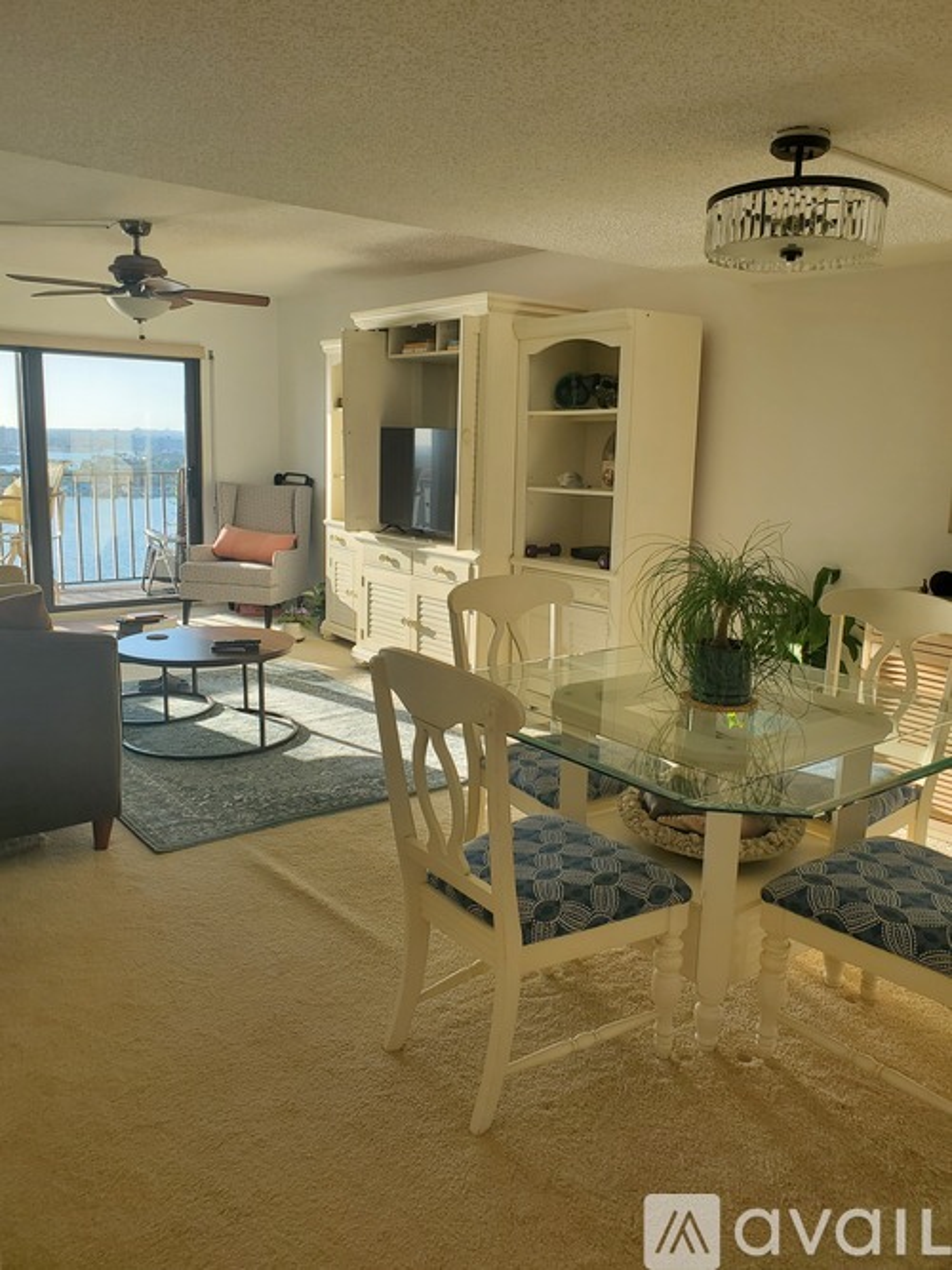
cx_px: 476
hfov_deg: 53.0
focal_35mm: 26
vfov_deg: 67.3
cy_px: 635
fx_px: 954
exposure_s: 1/297
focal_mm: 4.3
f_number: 2.4
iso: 50
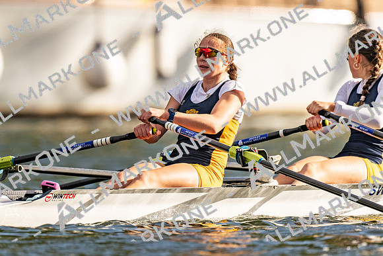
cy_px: 128
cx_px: 192
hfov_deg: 2.3
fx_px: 9582
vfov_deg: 1.5
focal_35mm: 900
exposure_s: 1/2500
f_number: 4
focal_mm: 600
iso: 160
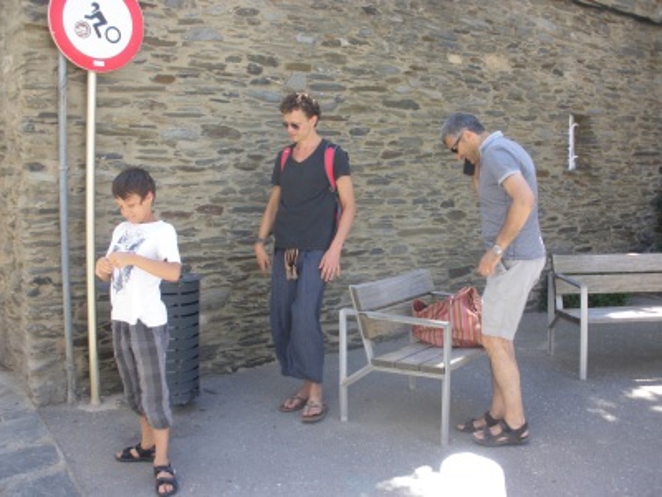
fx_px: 688
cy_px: 248
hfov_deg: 51.4
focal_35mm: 36
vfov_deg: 39.7
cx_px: 331
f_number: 3.5
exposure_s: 1/80
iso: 64
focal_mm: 6.3
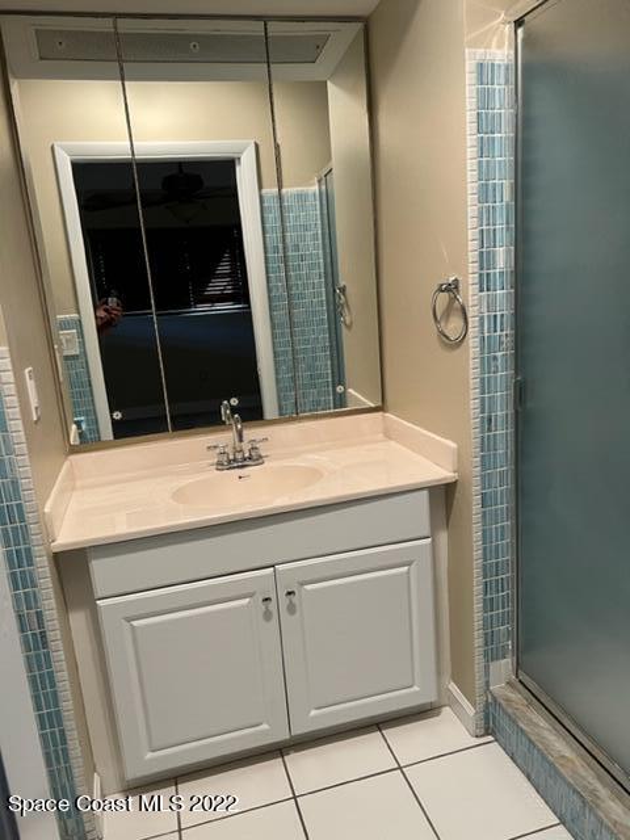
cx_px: 315
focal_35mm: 26
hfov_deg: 53.1
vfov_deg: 67.3
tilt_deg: -12.0
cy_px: 420
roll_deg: +5.0
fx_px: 631
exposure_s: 1/60
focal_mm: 5.7
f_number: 1.5
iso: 100
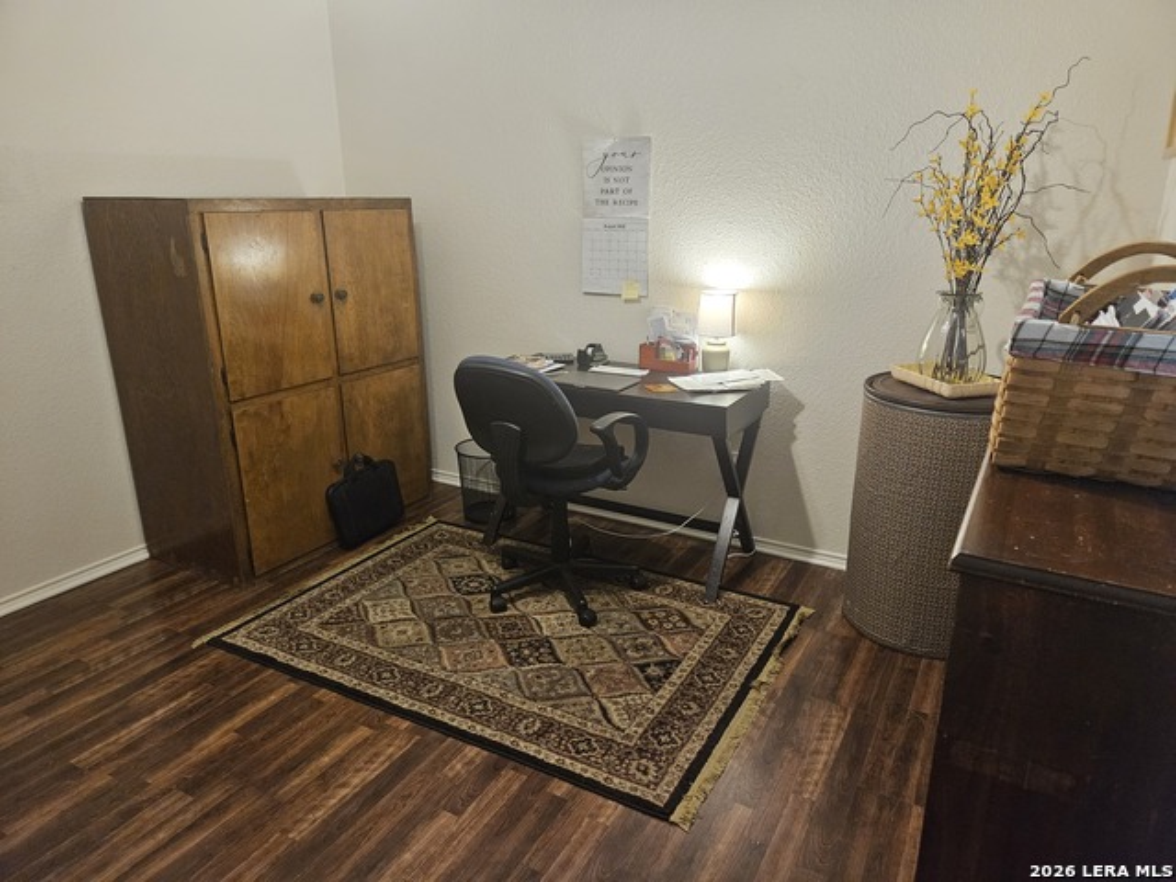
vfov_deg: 58.9
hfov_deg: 73.9
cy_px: 441
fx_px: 781
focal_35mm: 23
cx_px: 588
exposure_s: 1/120
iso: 1000
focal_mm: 5.4
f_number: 1.8
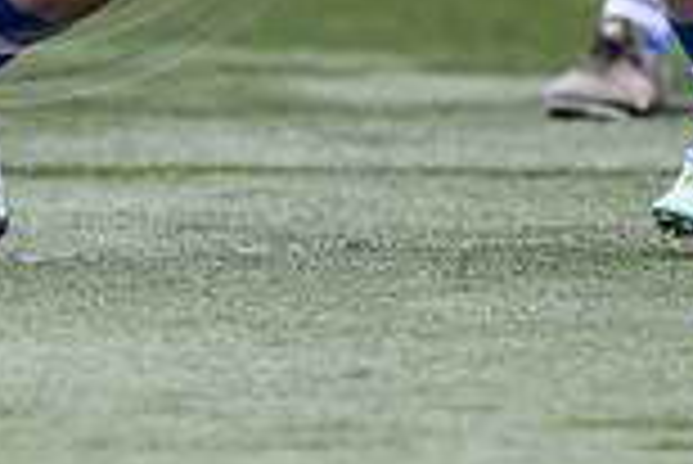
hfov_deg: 1.1
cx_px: 61
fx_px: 36821
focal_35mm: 1911
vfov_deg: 0.7
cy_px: -224
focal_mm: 400
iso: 500
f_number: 3.5
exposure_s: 1/1250
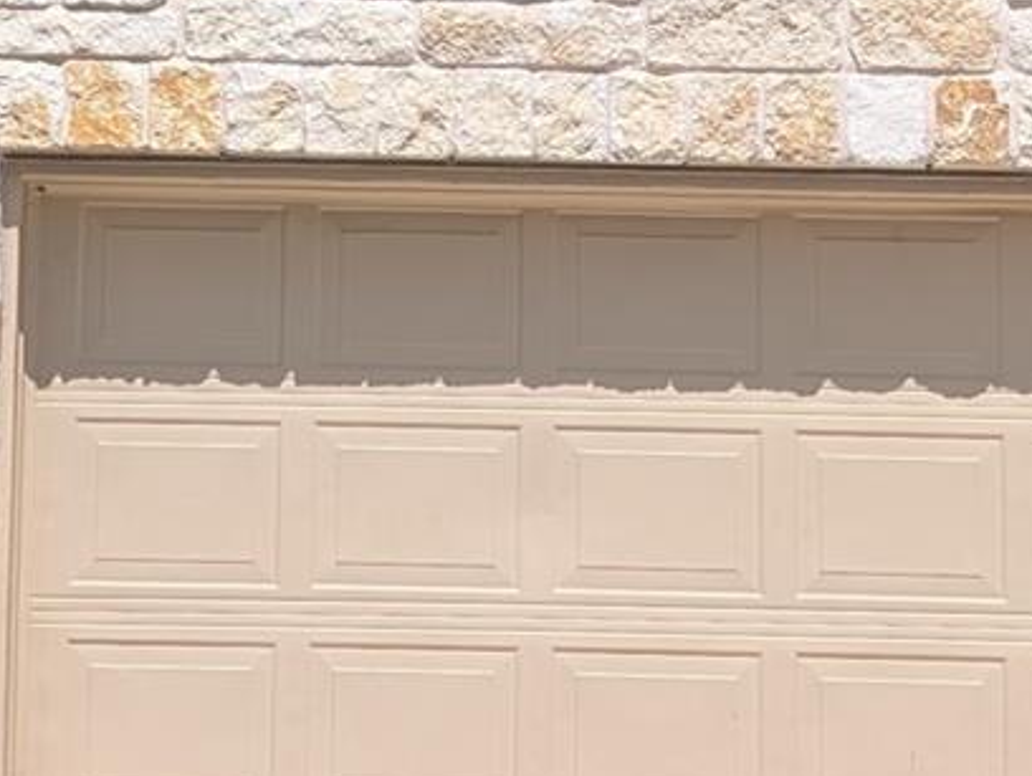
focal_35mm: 120
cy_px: 104
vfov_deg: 12.3
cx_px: 392
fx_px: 3582
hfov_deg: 16.4
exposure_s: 1/1250
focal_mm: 6.9
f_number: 1.68
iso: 28
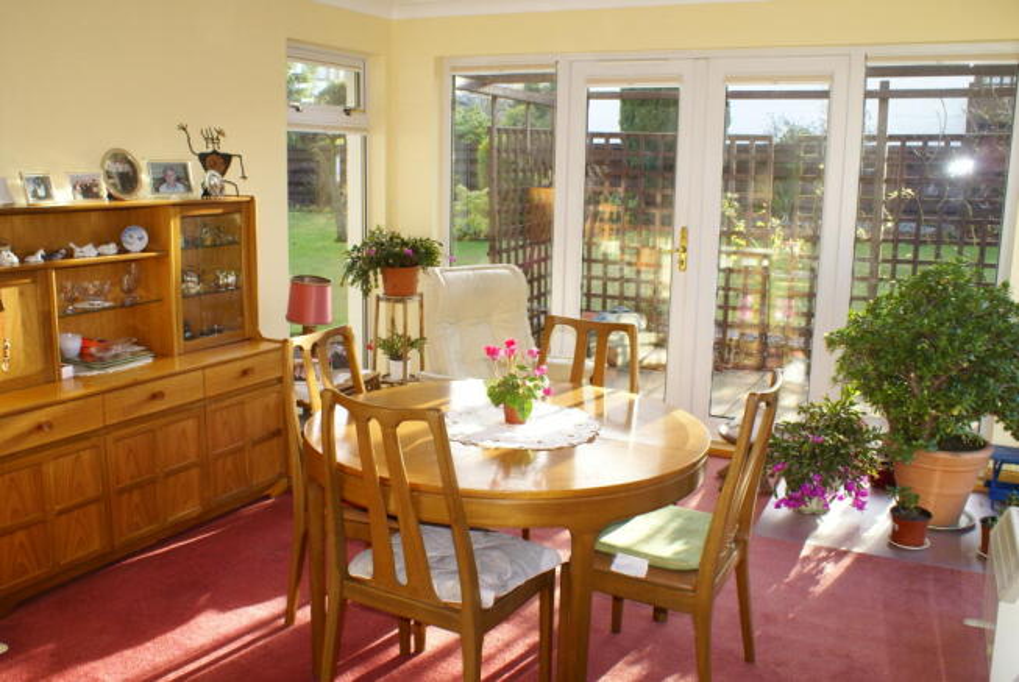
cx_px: 510
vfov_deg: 43.7
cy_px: 341
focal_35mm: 30
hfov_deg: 61.9
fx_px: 850
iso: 800
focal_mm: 20
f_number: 6.3
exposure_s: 1/125
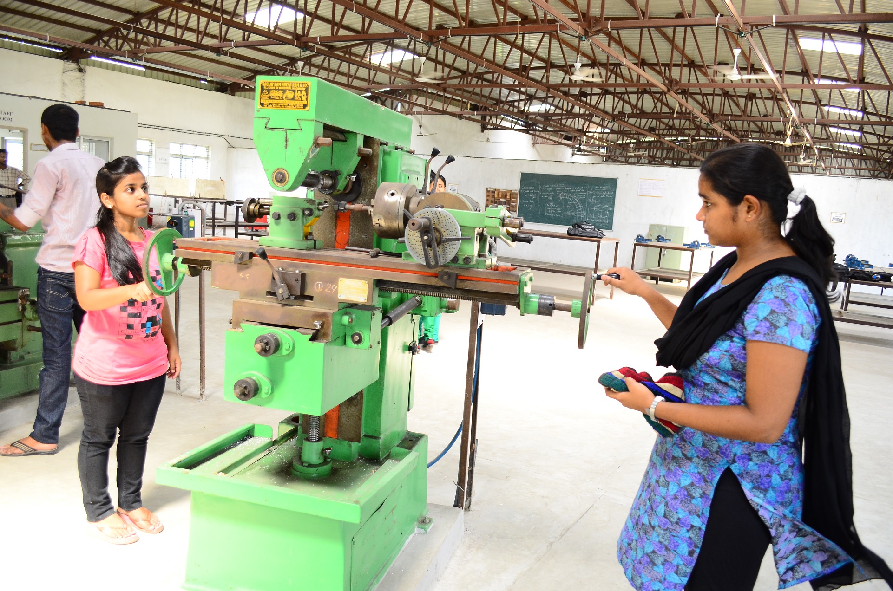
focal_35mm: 30
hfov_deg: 62.0
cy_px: 296
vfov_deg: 43.4
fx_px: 743
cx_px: 446
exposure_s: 1/60
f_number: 4
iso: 640
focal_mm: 20
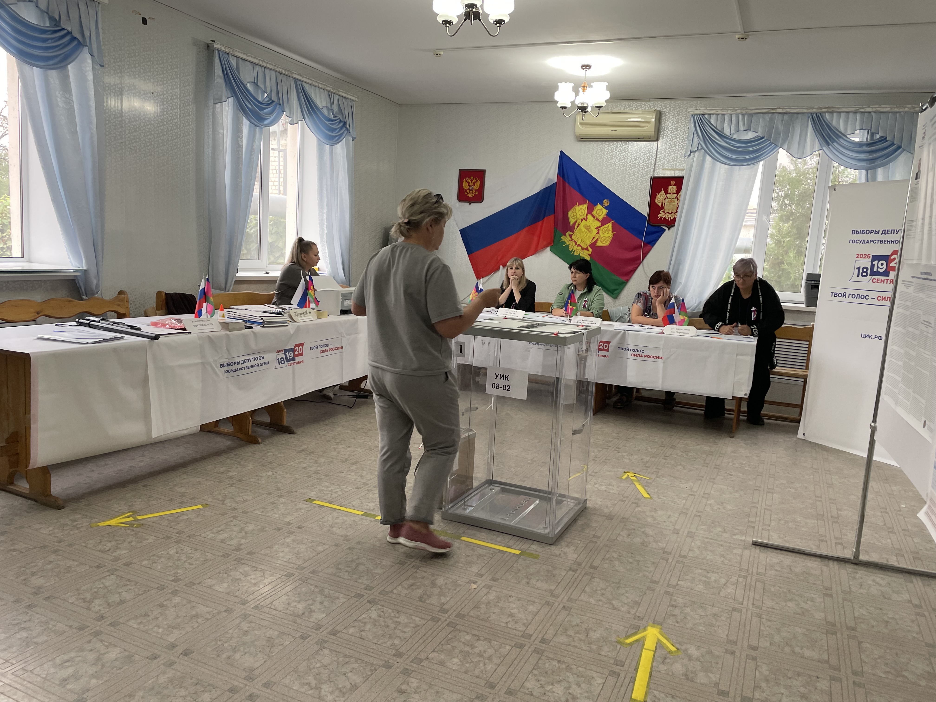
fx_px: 703
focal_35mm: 26
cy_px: 351
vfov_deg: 53.1
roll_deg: -3.8
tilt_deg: -7.6
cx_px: 468
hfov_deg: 67.3
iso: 125
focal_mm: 4.2
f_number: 1.6
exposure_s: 1/100
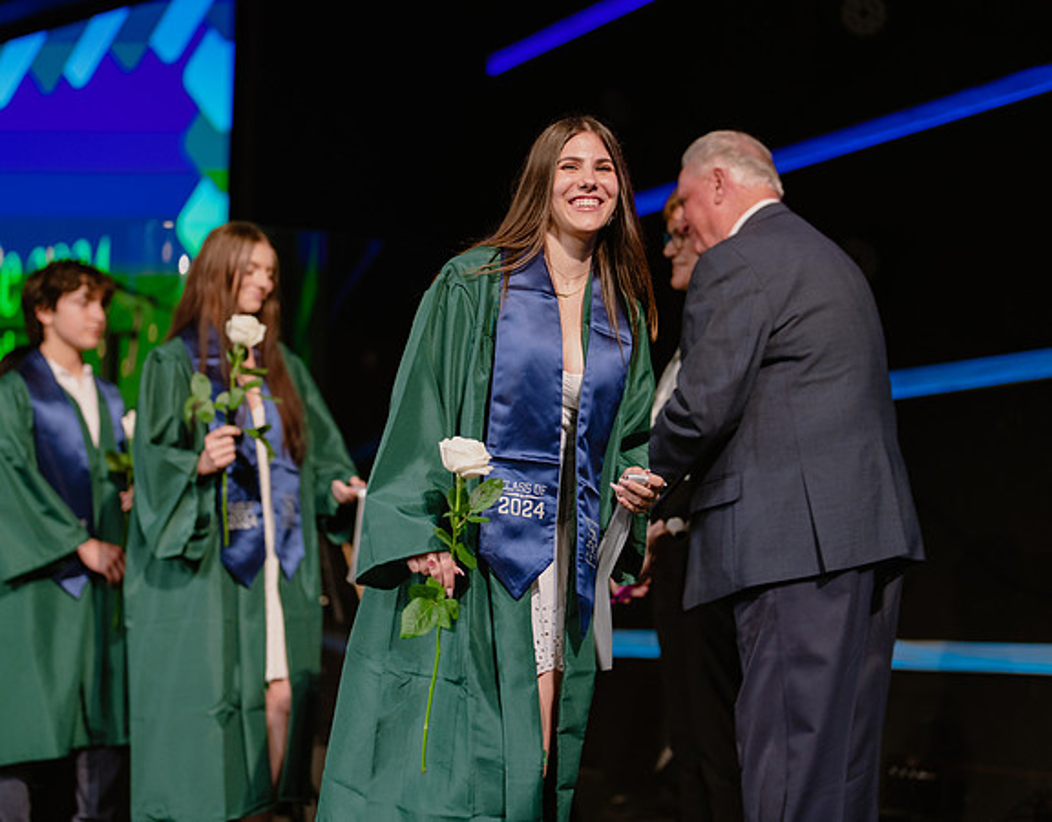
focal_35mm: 63
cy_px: 360
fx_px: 1937
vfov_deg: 23.9
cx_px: 530
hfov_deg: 30.4
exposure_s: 1/320
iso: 640
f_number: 1.2
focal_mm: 50
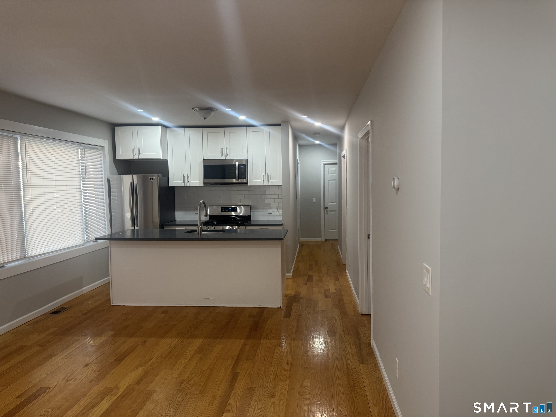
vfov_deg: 56.8
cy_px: 208
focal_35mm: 24
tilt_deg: -2.8
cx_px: 278
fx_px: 385
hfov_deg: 71.6
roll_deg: +1.0
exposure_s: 1/60
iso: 160
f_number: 1.78
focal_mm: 6.76
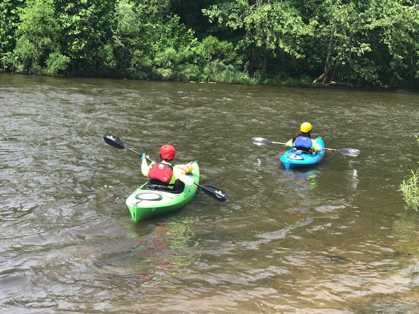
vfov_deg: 25.7
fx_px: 690
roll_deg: -3.3
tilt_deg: -8.5
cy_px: 157
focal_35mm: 57
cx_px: 210
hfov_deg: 33.8
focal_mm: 6.6
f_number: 2.8
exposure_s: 1/271
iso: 20
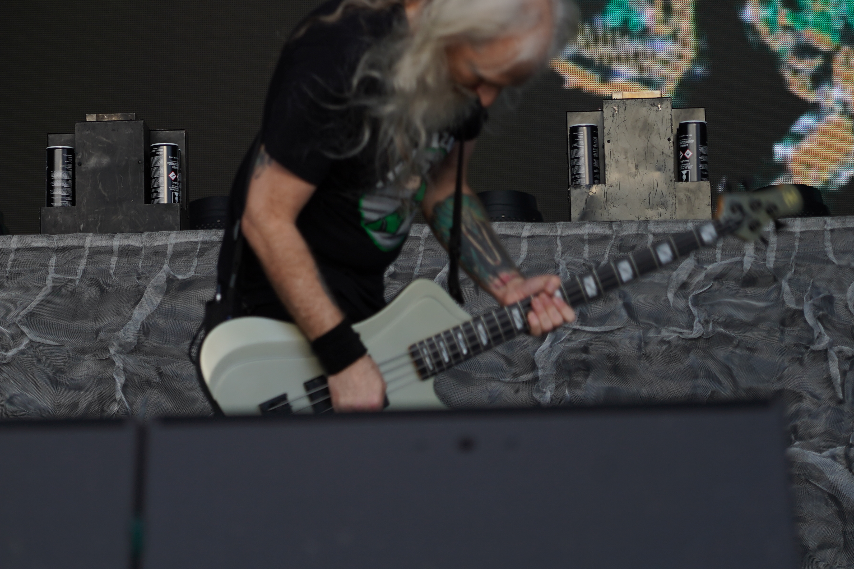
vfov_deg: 7.8
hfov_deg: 11.7
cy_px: 98
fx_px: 4151
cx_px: 287
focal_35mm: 175
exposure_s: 1/125
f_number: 4
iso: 160
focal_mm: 105
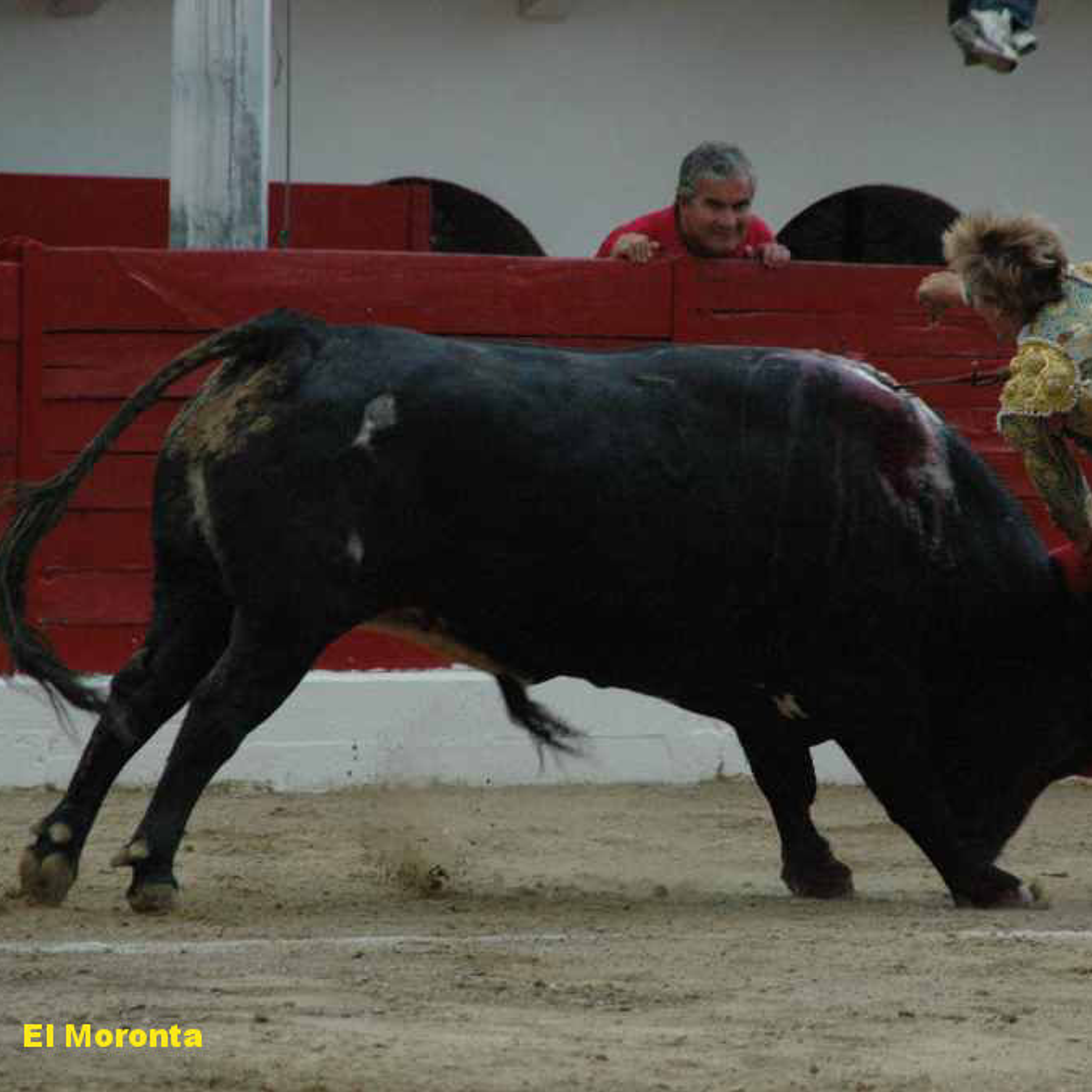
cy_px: 547
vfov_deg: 4.6
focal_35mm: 385
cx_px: 661
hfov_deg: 4.6
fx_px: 13741
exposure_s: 1/400
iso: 1600
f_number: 6.3
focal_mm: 200
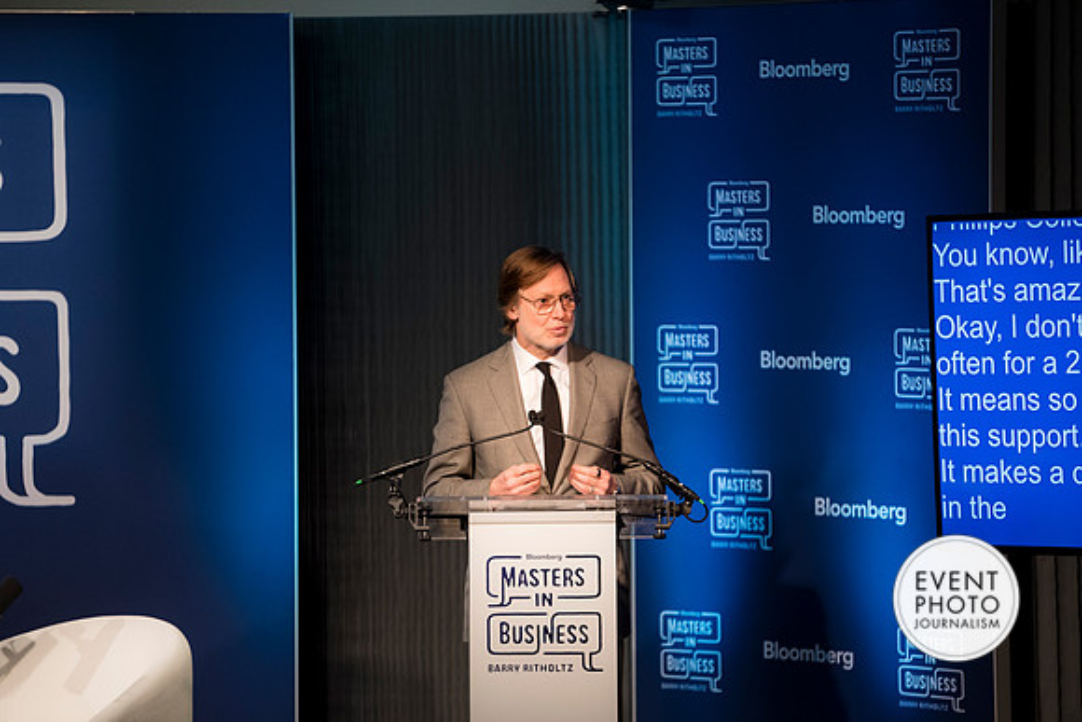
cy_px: 360
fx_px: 6056
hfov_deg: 10.2
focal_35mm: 201
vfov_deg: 6.8
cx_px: 541
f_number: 2.8
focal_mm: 200
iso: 2000
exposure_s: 1/160
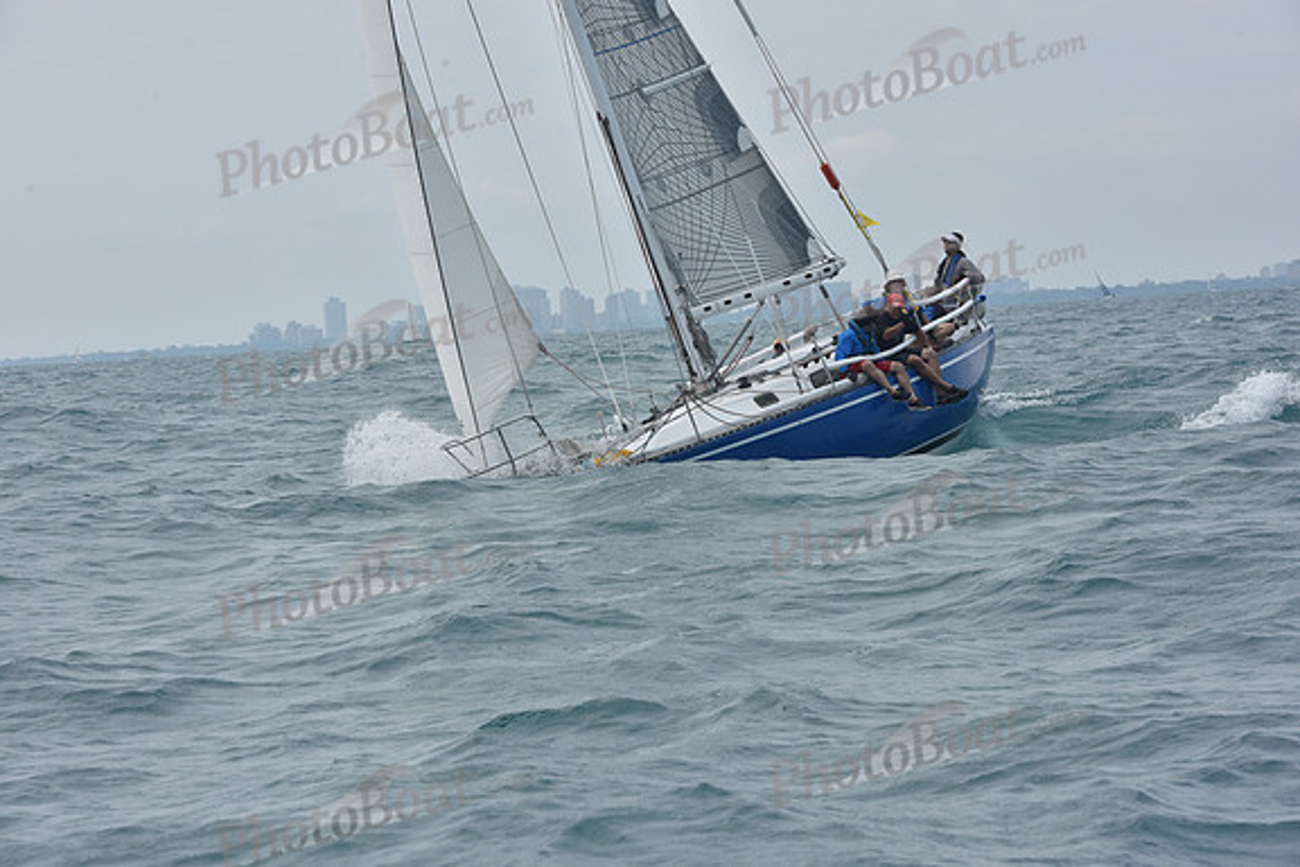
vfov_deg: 10.9
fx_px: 4550
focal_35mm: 126
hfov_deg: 16.3
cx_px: 652
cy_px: 432
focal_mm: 125
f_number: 11
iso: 250
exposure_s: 1/800
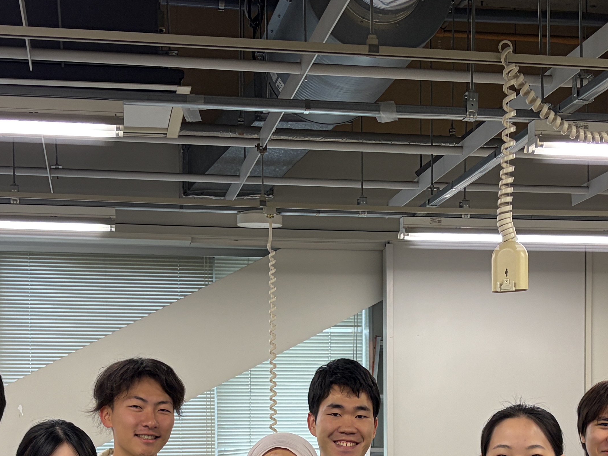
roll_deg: +0.7
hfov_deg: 27.8
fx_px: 1229
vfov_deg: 20.3
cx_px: 340
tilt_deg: -0.9
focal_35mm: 70
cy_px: 463
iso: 100
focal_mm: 5.96
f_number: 1.6
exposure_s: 1/100
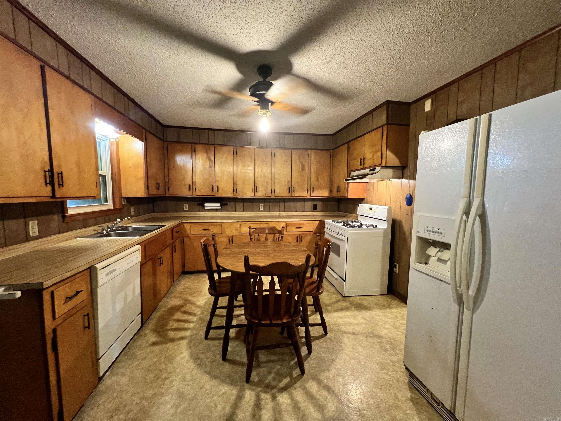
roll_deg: +0.2
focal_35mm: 13
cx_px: 280
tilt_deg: -4.6
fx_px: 211
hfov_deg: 106.2
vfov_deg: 89.9
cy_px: 210
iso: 500
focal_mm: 1.57
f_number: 1.8
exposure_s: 1/60
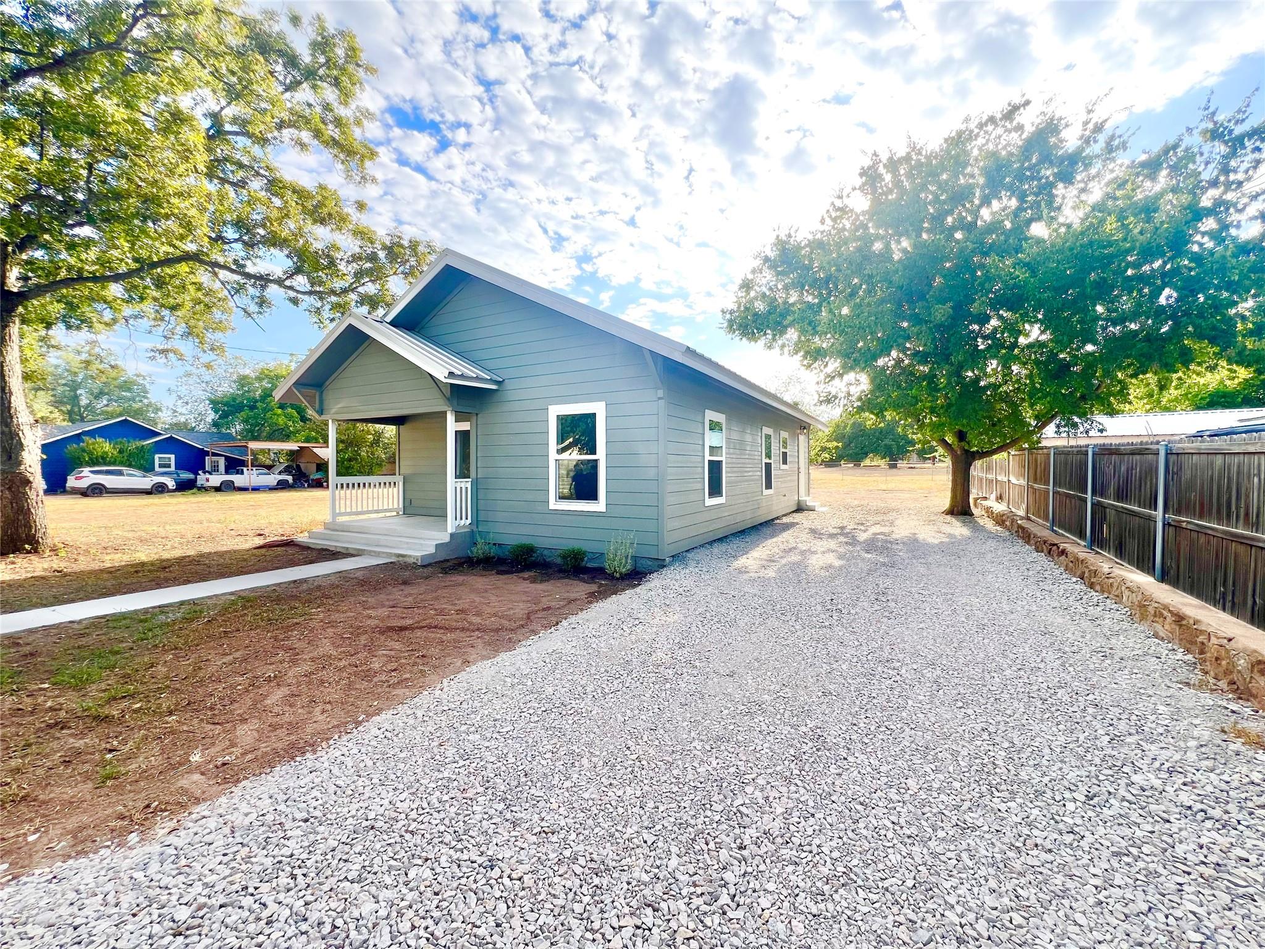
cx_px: 632
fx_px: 475
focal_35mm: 13
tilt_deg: -1.6
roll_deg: +0.4
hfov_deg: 106.2
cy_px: 474
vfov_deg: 89.9
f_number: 1.8
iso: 32
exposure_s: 1/464
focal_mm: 1.57
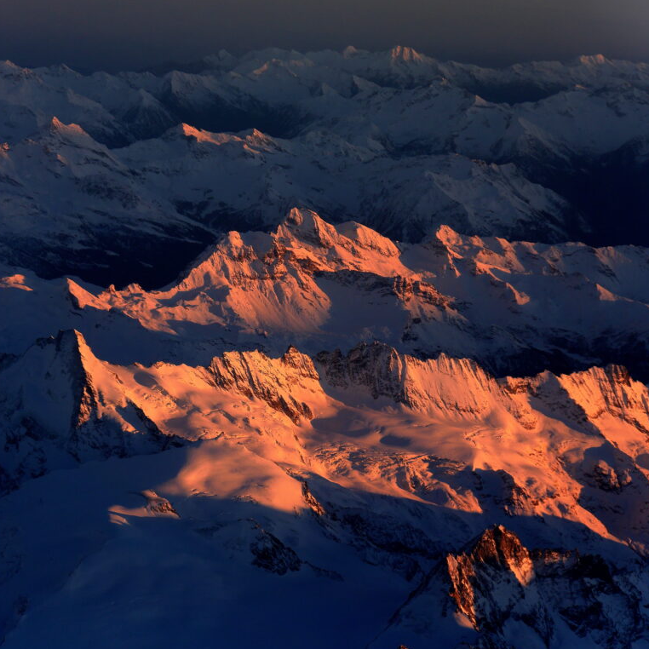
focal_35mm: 145
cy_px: 325
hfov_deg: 12.0
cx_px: 251
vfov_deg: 12.0
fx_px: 3076
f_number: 5.2
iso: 200
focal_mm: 61
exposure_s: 1/250
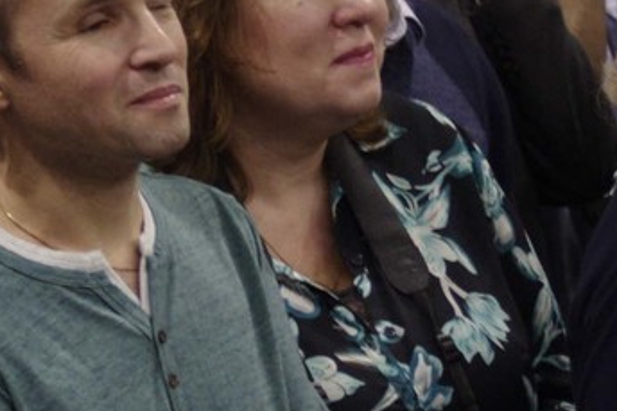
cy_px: 219
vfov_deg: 5.6
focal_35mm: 246
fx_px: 4214
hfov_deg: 8.3
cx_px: 74
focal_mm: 63
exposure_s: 1/50
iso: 2000
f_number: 4.5
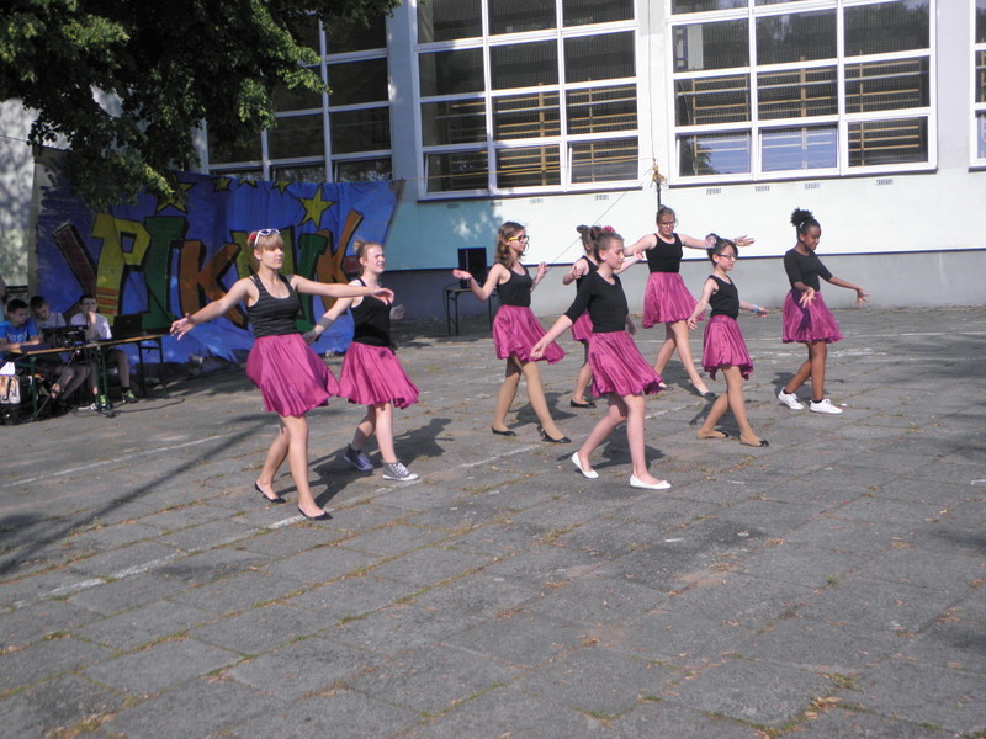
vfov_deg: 36.8
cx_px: 493
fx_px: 1111
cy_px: 370
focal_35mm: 39
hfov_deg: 47.9
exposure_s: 1/250
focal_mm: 7.1
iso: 125
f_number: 7.6
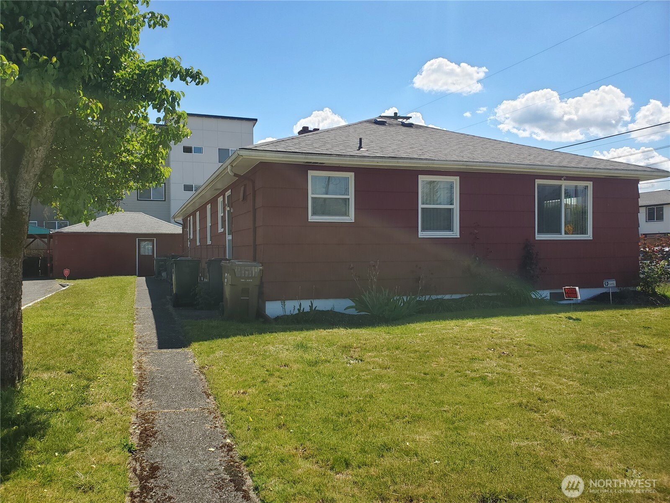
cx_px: 335
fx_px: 503
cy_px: 252
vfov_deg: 53.1
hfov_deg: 67.3
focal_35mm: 26
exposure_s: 1/1404
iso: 50
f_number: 2.4
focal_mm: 4.3
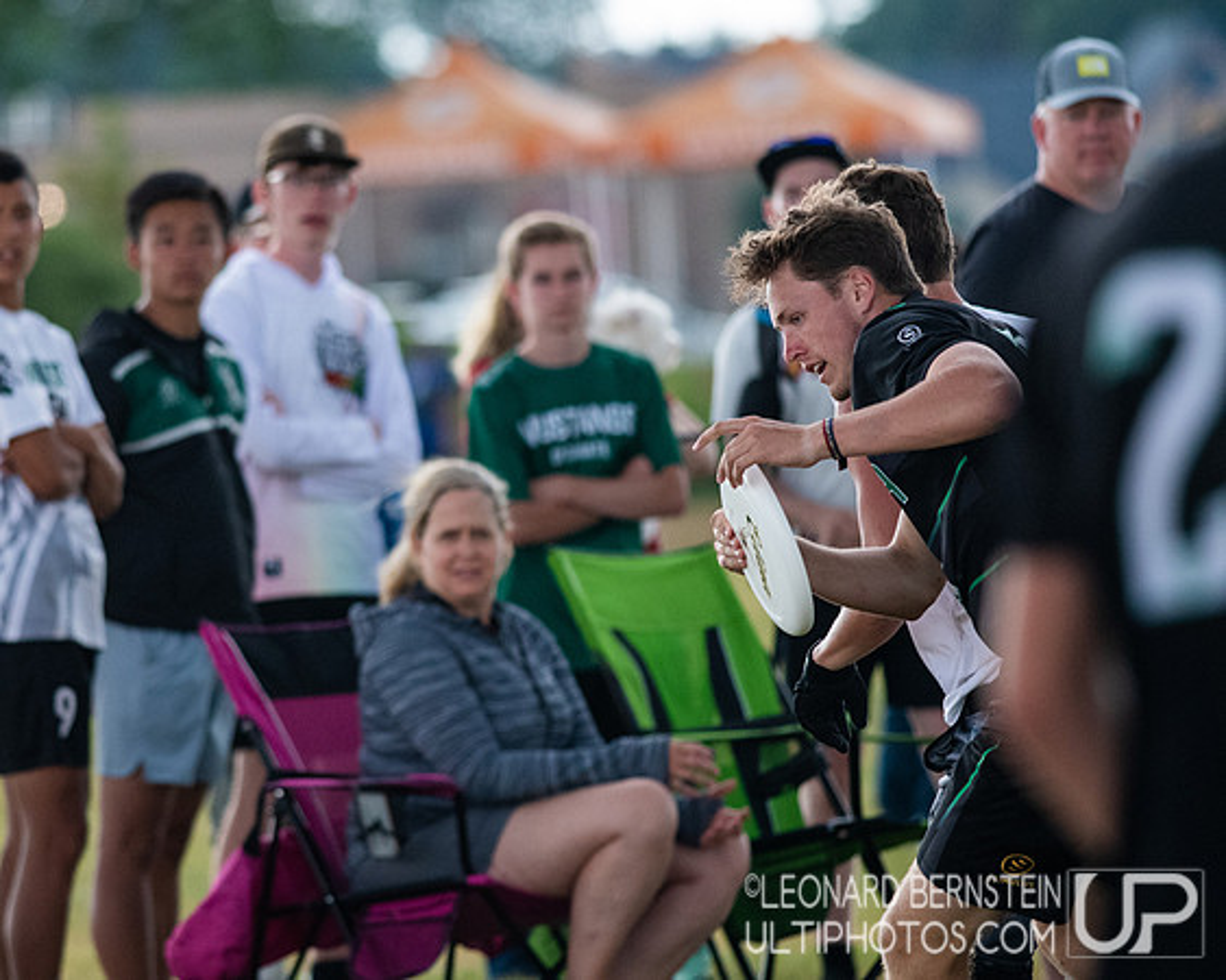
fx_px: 20803
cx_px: 393
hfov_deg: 3.4
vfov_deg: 2.7
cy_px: 425
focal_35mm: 574
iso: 1600
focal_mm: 300
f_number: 4
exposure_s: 1/2000
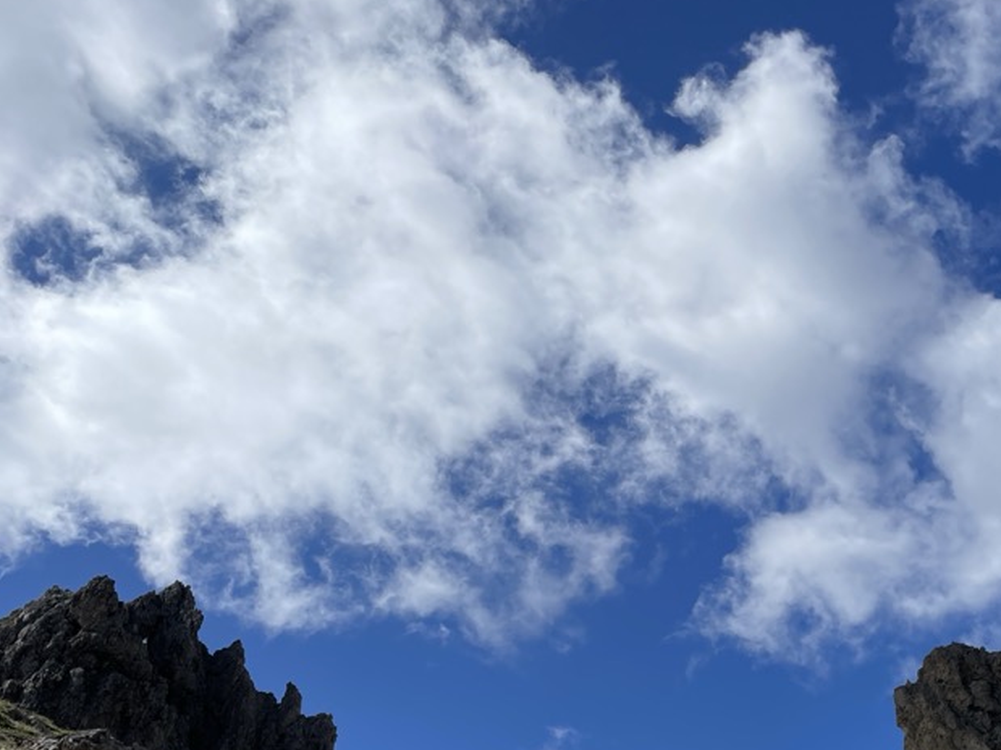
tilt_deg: +32.6
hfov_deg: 43.2
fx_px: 1243
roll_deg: +9.9
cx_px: 673
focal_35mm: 43
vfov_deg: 32.8
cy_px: 584
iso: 50
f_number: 1.6
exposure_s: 1/13333
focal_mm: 4.2
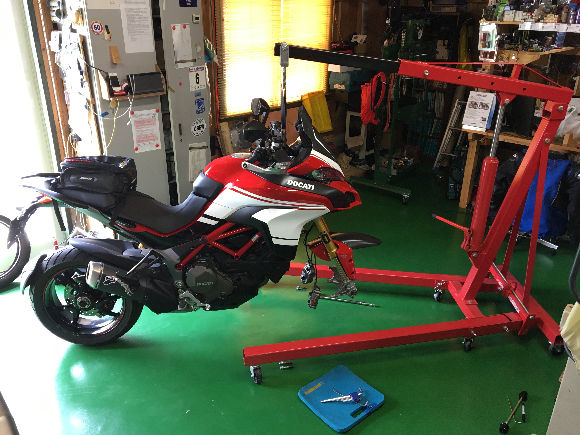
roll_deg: -1.1
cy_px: 218
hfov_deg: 61.7
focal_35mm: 29
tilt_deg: -24.1
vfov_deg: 48.2
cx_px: 290
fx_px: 486
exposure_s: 1/30
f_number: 2.2
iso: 100
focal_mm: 4.15
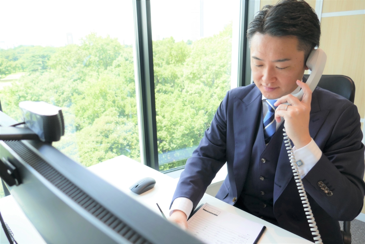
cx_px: 182
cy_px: 122
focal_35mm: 25
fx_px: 253
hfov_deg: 71.5
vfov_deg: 51.3
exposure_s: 1/125
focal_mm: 9.1
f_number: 2.8
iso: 125
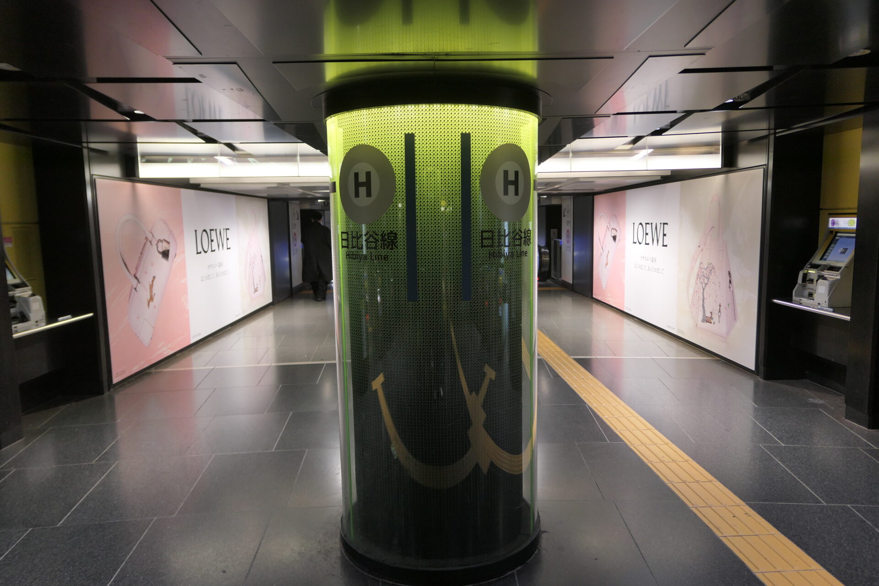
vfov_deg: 53.1
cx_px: 440
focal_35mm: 24
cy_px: 293
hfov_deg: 73.7
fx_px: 586
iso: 125
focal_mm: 8.8
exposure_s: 1/100
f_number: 1.4
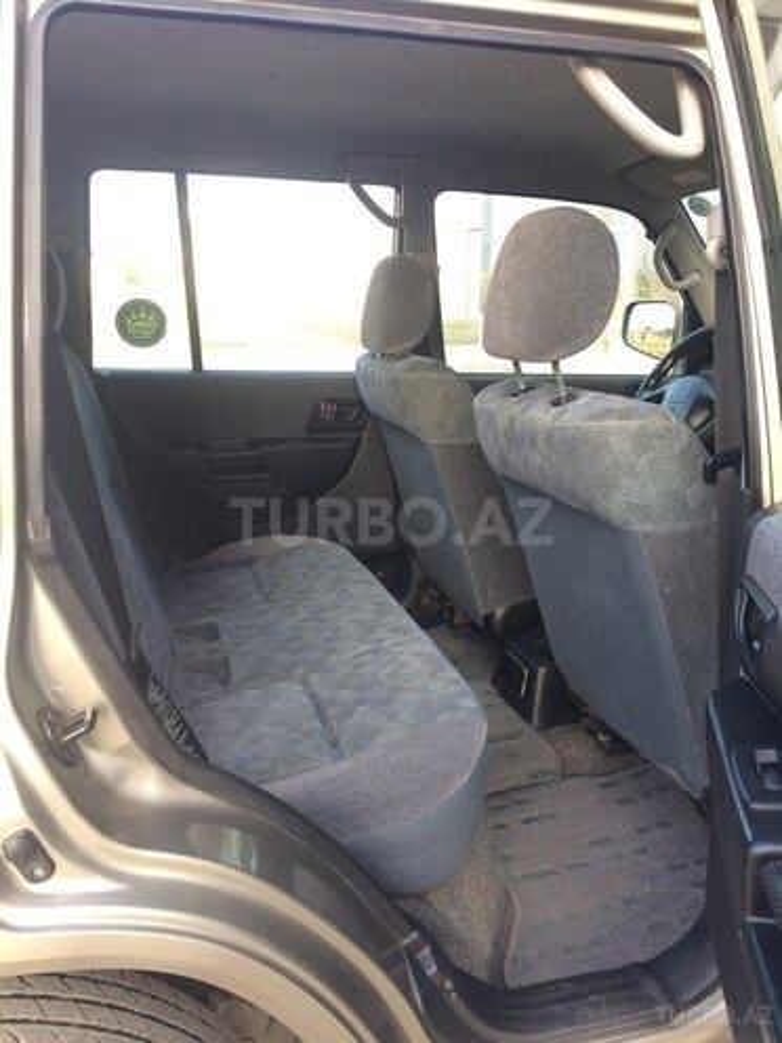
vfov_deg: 61.7
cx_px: 391
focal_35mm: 29
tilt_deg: -16.3
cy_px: 522
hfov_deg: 48.2
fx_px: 874
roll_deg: +1.2
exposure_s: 1/100
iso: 40
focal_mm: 4.15
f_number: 2.2
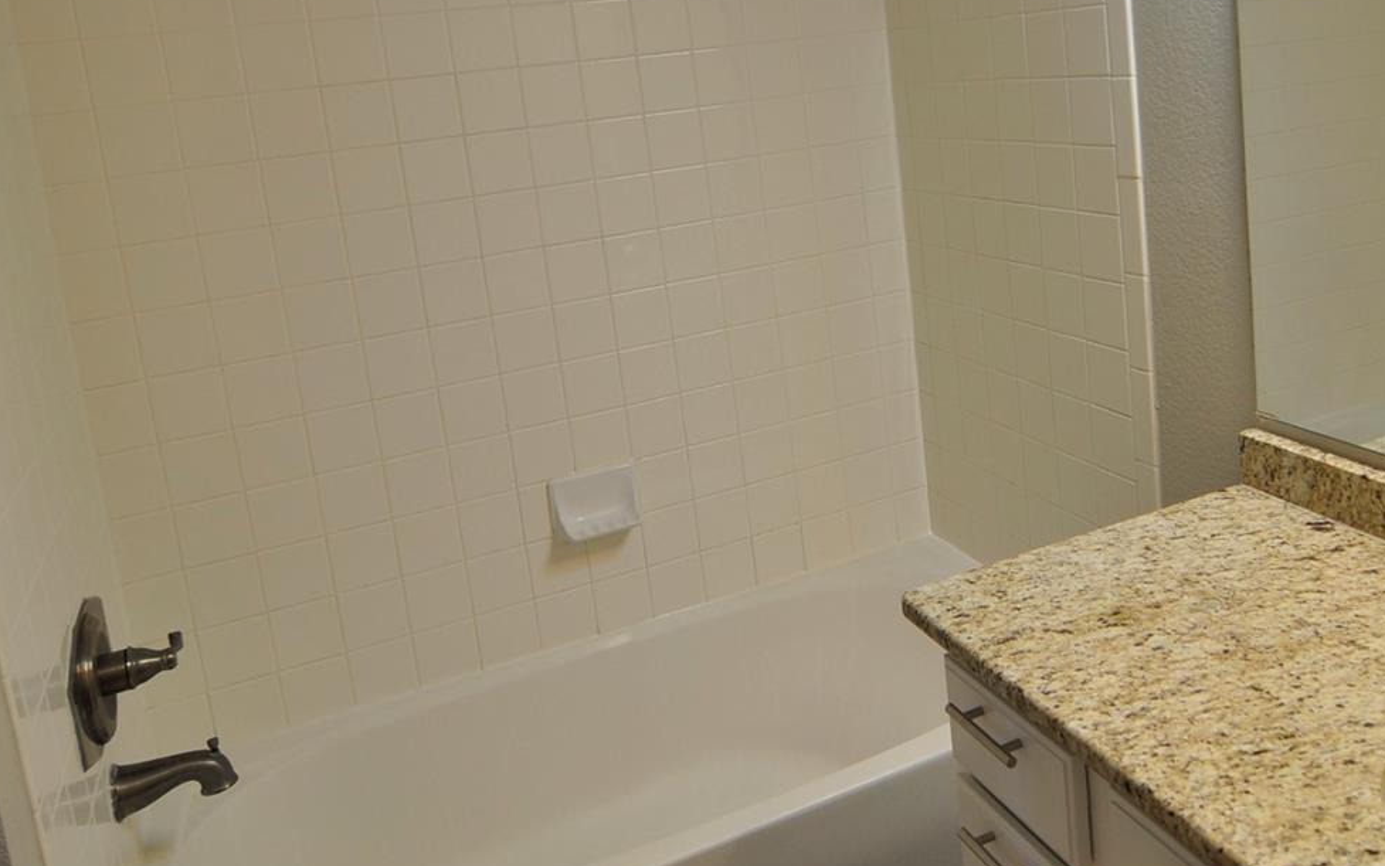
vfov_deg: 40.6
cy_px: 210
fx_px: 1133
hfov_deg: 62.0
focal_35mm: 30
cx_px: 870
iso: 200
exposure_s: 1/40
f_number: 4
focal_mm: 12
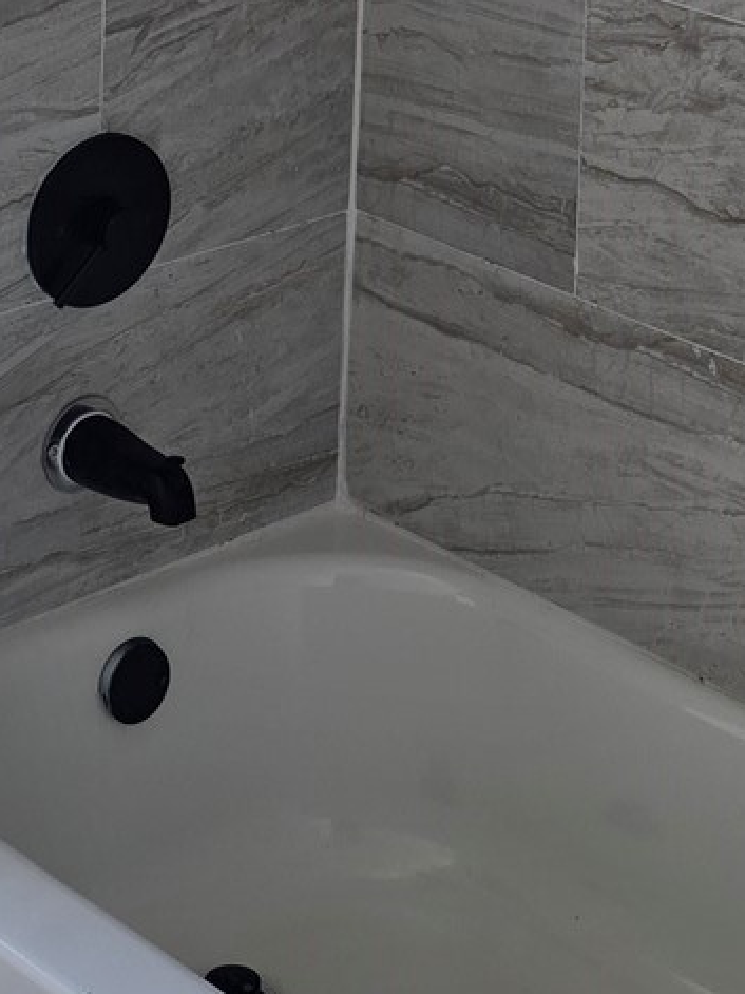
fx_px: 2871
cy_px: -148
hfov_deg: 14.8
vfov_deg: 18.7
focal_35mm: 100
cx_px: 314
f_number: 1.7
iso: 40
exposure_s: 1/180
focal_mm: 6.3
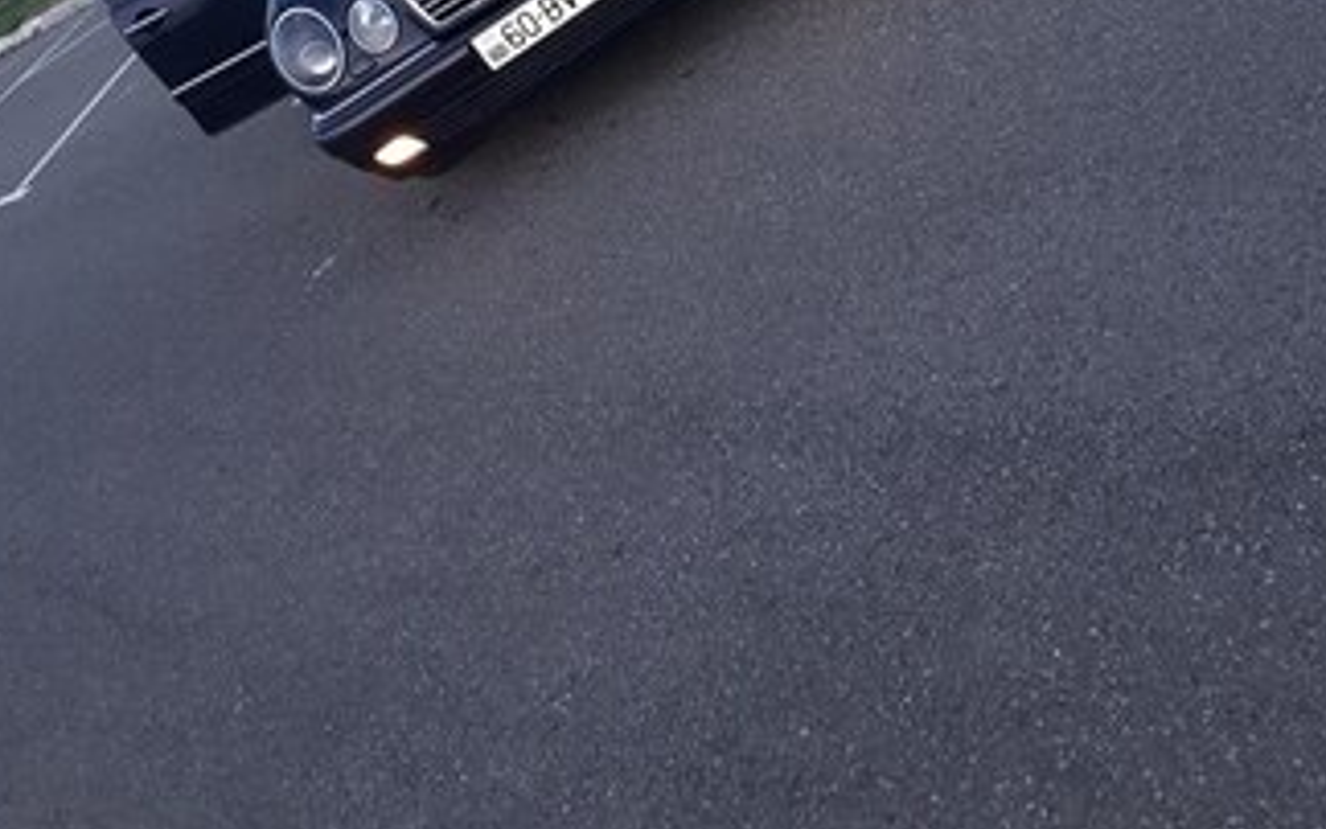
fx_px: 1590
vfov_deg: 26.8
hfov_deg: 45.3
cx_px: 640
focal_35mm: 44
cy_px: -90
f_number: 1.9
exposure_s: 1/50
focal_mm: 3.6
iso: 64
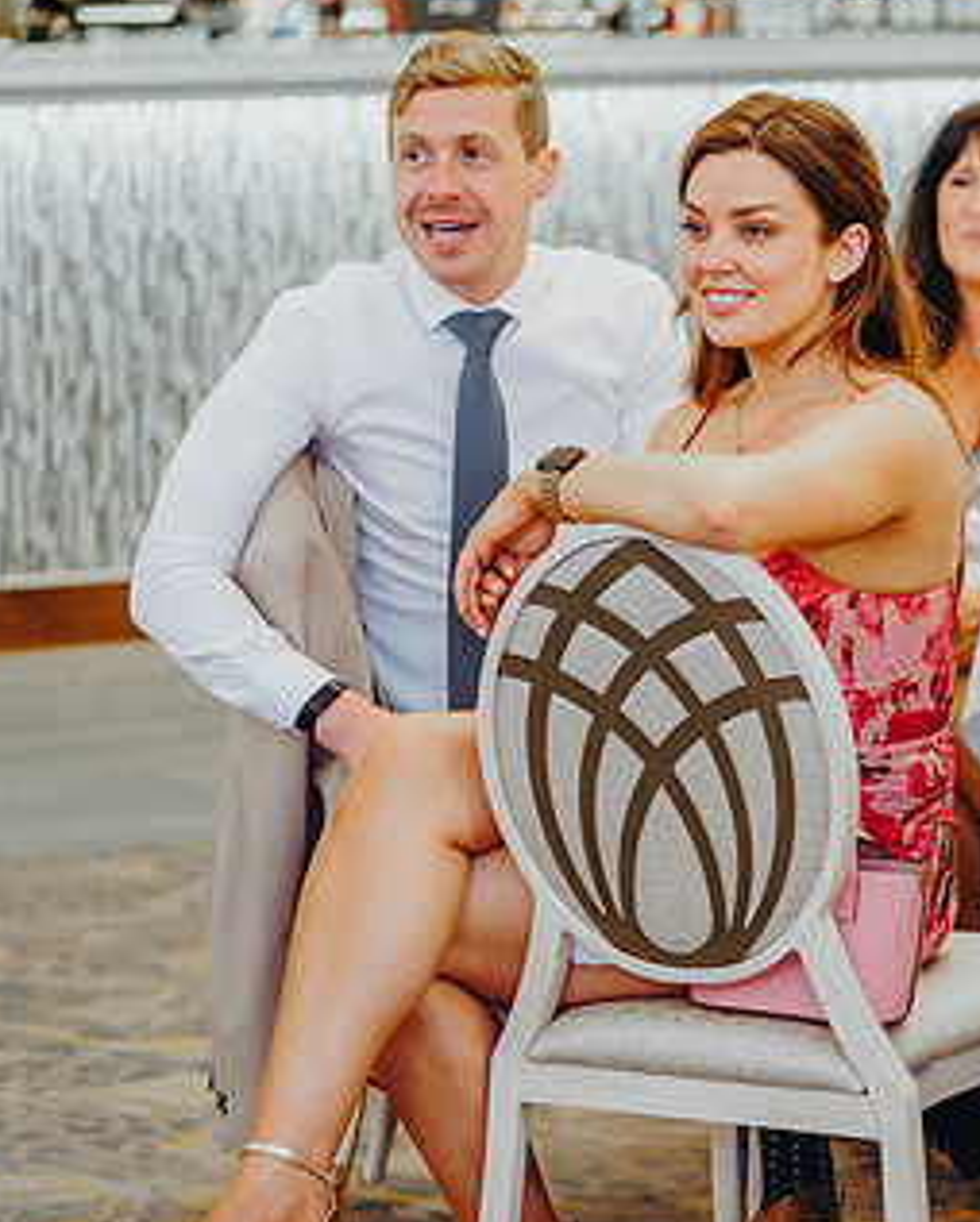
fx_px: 5288
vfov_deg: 13.2
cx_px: 1022
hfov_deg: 10.5
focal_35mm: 146
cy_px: 630
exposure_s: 1/125
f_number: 2.8
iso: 2000
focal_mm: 85
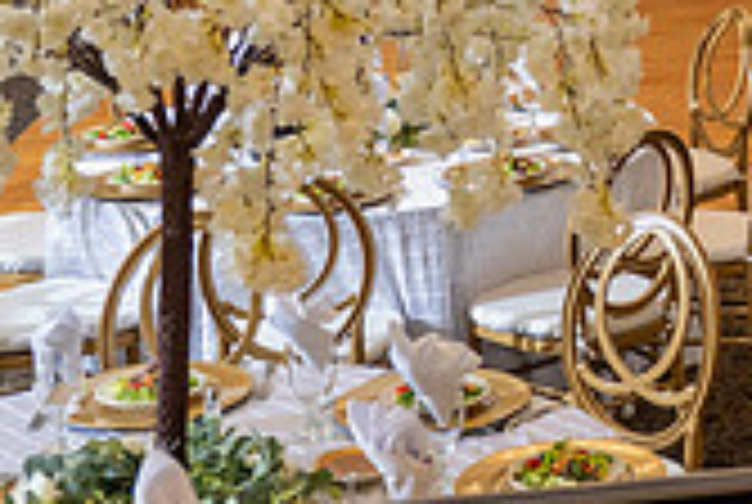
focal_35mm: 97
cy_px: -185
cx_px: 1006
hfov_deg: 19.2
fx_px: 2030
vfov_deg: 13.5
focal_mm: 24
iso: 800
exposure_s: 1/125
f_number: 4
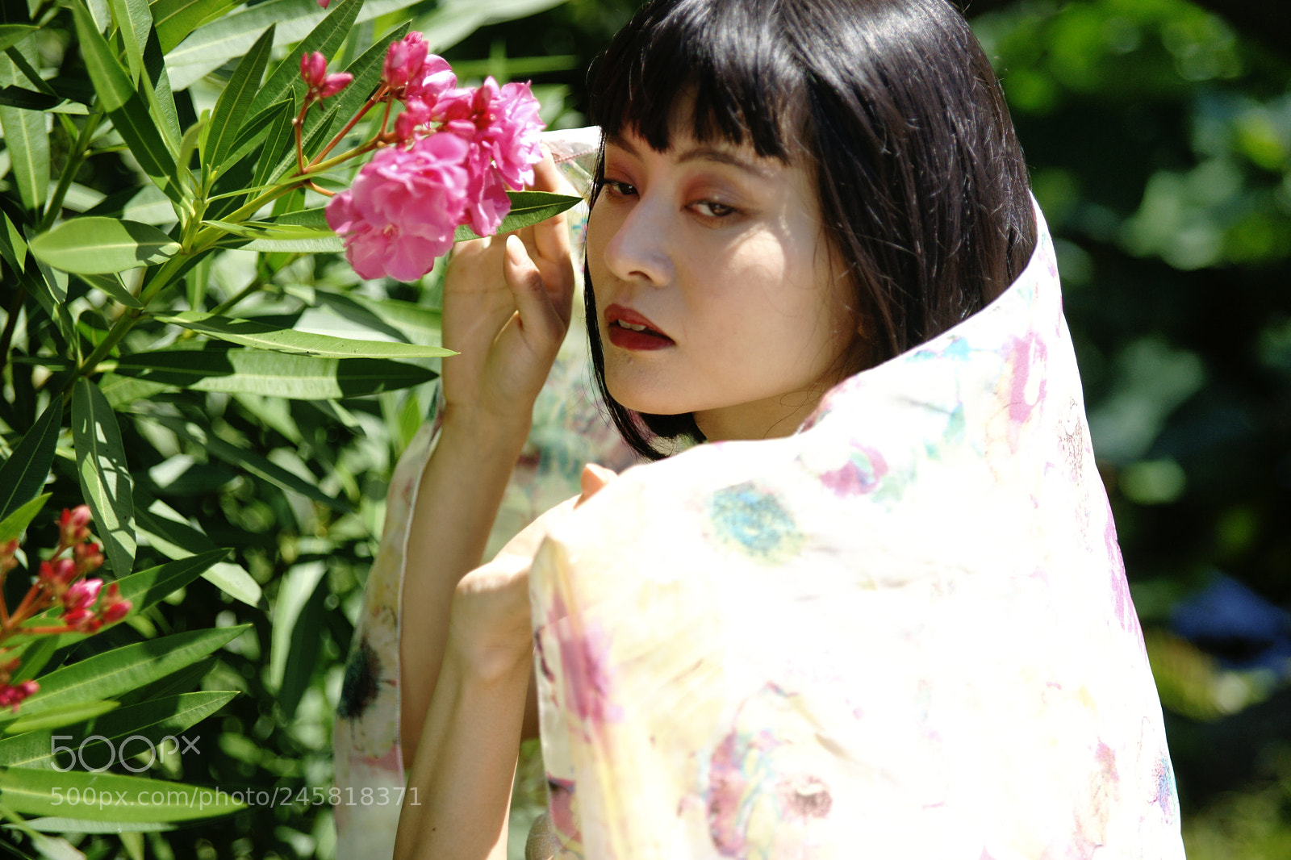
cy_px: 430
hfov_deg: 28.8
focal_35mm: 70
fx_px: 2510
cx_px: 646
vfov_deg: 19.4
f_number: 2.8
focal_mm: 70
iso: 200
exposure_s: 1/2000
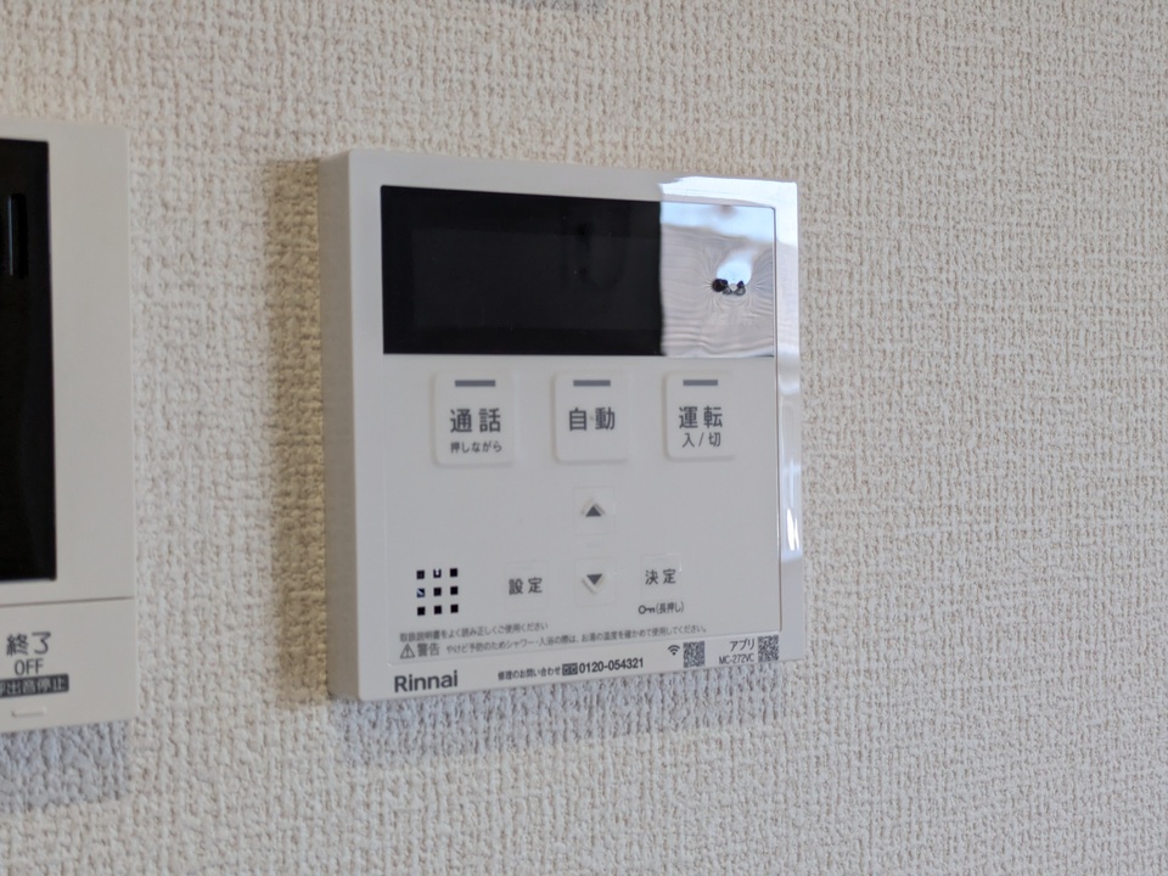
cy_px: 438
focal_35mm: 51
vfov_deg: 28.6
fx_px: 1721
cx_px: 584
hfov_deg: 37.5
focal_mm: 5.43
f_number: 1.89
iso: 139
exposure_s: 1/120
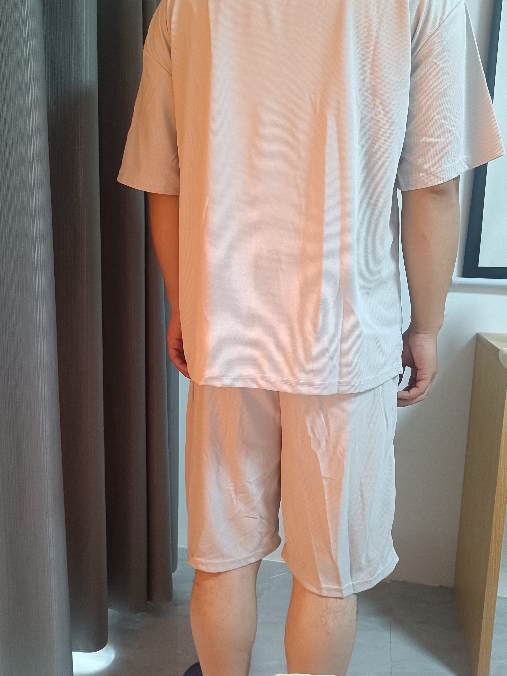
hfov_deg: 51.4
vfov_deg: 65.3
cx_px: 254
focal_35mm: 27
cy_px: 338
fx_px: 527
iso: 1420
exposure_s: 1/33.3
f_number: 1.9
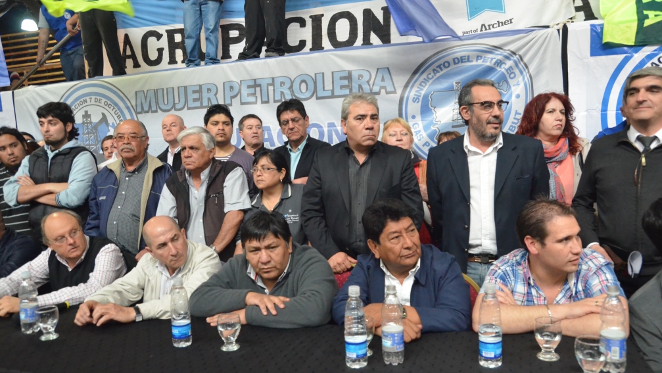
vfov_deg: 23.5
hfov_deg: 40.6
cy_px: 208
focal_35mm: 51
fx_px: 895
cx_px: 336
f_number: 5
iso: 4000
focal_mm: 32
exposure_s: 1/100
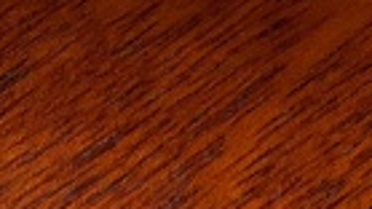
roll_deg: +1.1
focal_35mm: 244
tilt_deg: -19.8
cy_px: -1267
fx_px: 2405
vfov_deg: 3.8
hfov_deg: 8.8
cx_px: 203
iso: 100
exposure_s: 1/50
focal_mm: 5.96
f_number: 1.6
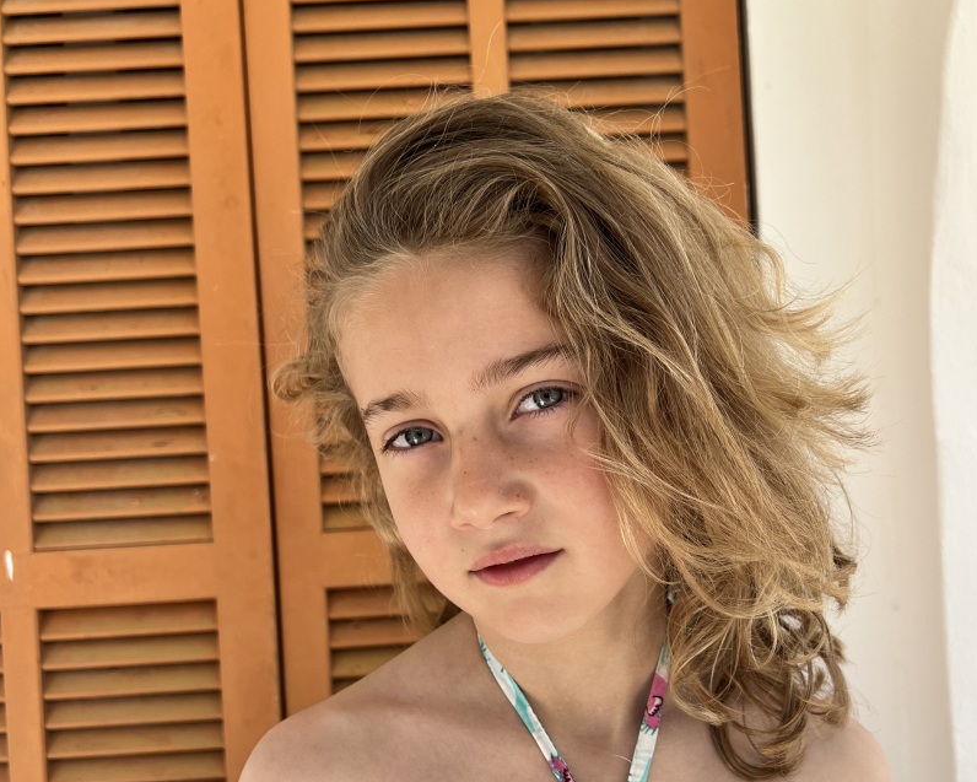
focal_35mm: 34
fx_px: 983
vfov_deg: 43.1
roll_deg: +3.2
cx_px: 488
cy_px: 474
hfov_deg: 52.8
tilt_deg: +0.1
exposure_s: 1/894
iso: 50
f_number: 1.5
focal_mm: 5.7
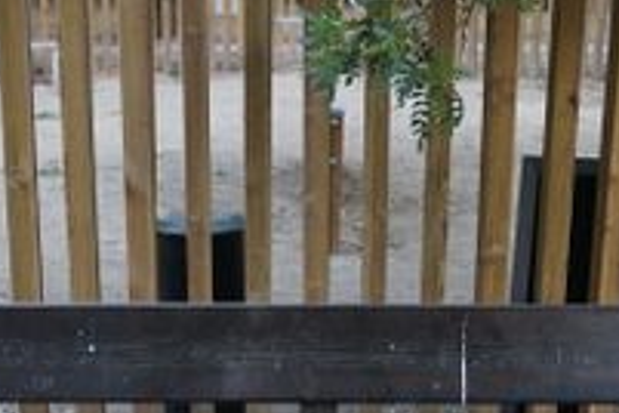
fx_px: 1530
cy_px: 447
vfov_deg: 15.0
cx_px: 296
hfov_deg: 22.9
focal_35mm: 89
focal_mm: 35
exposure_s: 1/160
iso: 1600
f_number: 3.2
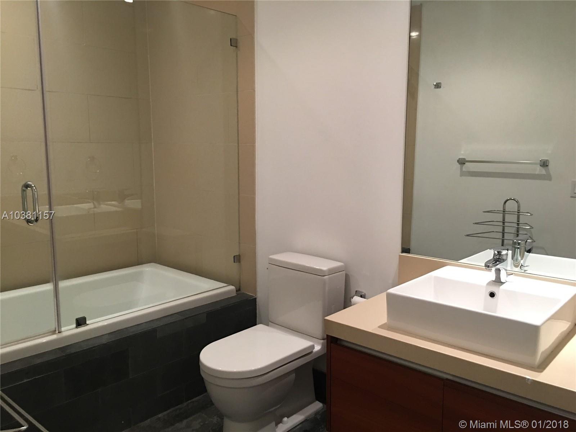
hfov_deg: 61.7
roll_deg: -0.4
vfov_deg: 48.2
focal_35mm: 29
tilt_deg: -7.5
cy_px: 216
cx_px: 288
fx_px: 483
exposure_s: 1/15
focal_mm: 4.15
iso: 80
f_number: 2.2
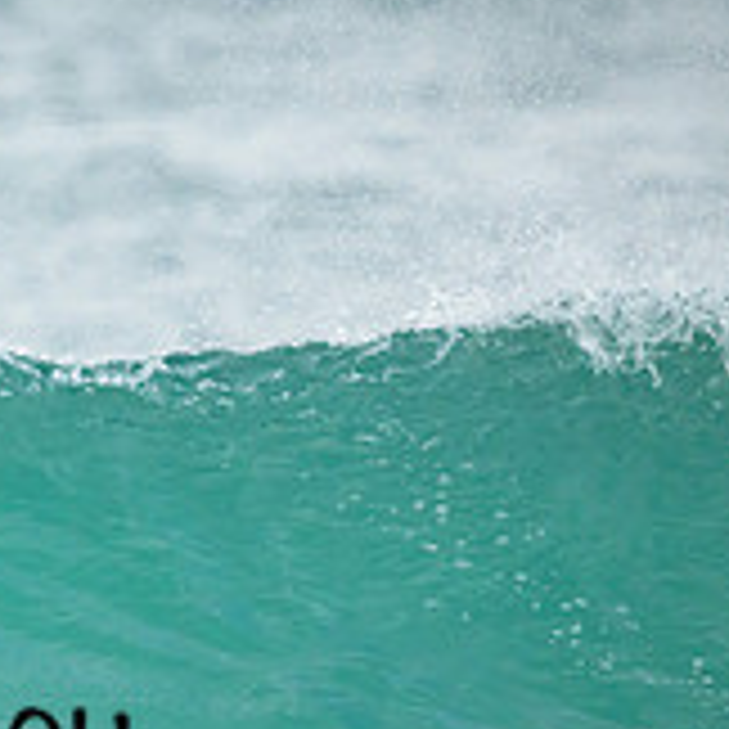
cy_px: 691
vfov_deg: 0.7
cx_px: -346
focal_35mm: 2429
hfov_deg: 0.7
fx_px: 57874
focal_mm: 800
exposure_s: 1/2000
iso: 1600
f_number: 6.3
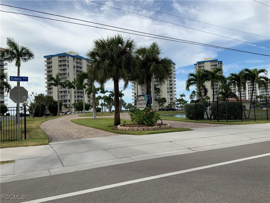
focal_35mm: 29
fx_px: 226
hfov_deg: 61.7
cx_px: 135
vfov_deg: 48.2
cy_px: 102
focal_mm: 3
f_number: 1.8
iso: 16
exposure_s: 1/2320
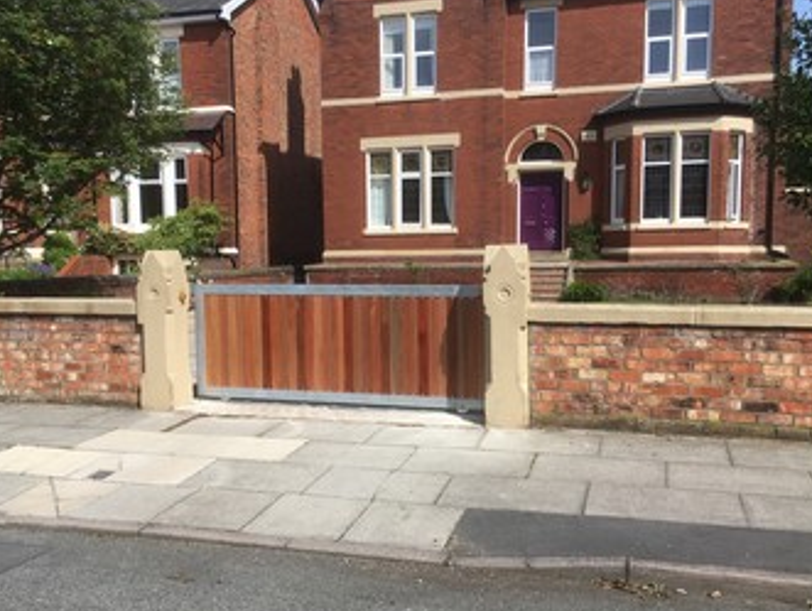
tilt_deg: -4.4
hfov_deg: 52.6
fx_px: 822
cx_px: 393
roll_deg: +0.8
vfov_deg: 40.7
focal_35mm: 35
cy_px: 329
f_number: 2.2
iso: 25
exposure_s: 1/1748
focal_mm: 4.15
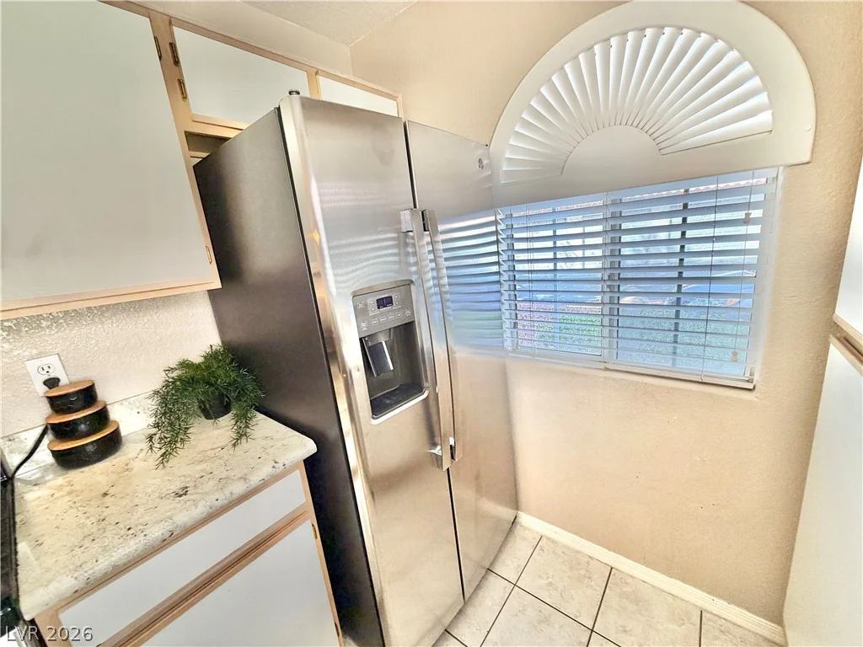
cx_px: 432
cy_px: 324
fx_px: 349
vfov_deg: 85.7
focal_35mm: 14
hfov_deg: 102.1
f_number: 2.2
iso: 160
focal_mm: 2.22
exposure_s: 1/120
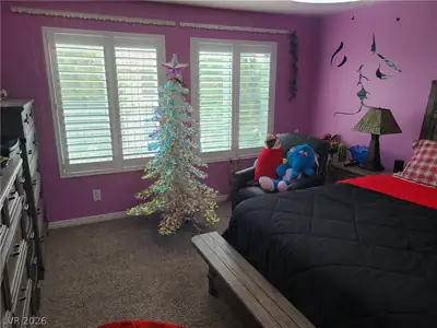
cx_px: 218
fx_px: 328
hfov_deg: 67.3
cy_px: 164
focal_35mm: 26
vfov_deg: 53.1
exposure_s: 1/120
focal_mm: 5.4
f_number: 1.8
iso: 64
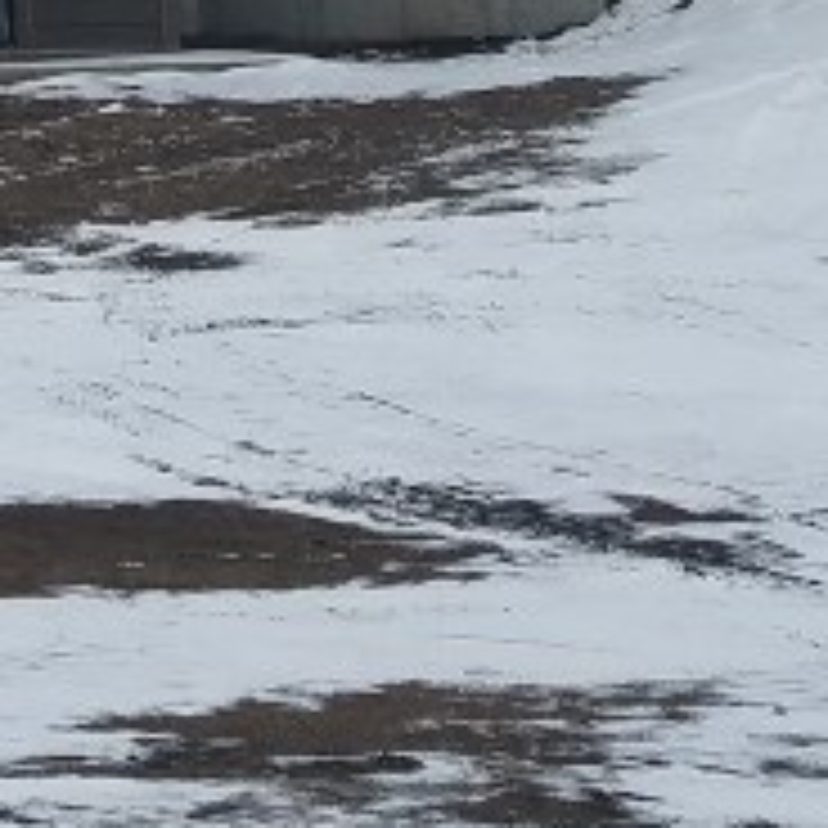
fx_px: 3464
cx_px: -792
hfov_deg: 12.2
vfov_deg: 12.7
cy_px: -526
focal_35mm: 128
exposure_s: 1/2944
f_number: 1.7
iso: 50
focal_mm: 4.2
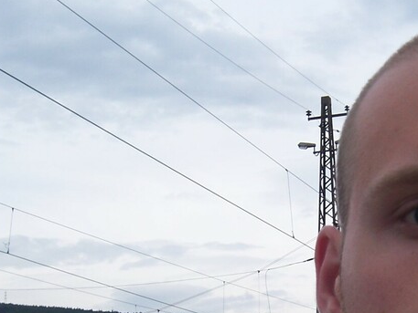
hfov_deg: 23.0
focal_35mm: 84
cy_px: 245
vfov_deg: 17.5
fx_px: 1015
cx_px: 315
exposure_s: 1/640
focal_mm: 6.2
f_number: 4.5
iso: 80
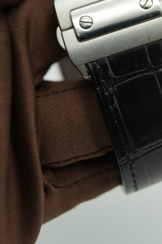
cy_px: 34
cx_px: 128
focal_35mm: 65
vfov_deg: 29.9
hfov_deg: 20.7
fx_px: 439
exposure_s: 1/250
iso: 400
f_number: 5
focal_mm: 35
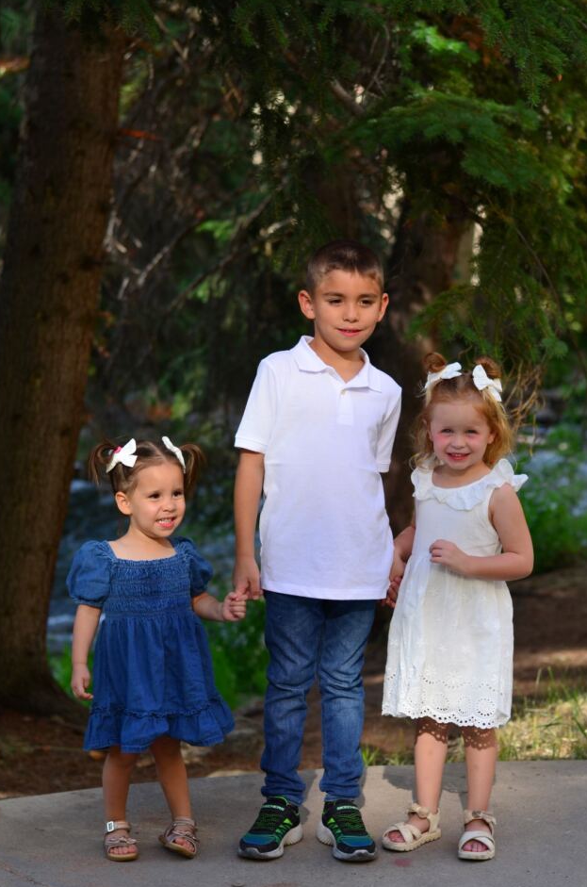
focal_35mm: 77
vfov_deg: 26.4
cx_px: 291
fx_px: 1892
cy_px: 448
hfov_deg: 17.6
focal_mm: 50
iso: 100
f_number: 2.8
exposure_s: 1/250
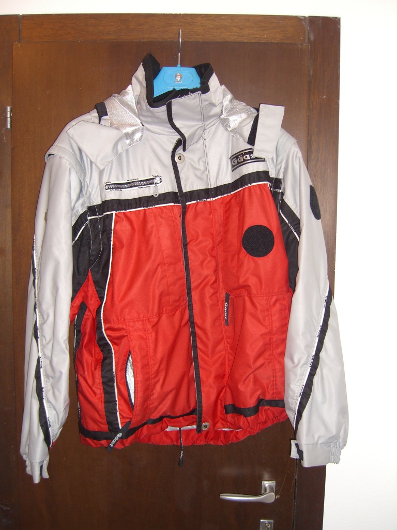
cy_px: 265
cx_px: 198
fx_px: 581
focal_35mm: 38
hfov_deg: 37.7
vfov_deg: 49.0
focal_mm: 7.9
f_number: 2.8
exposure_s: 1/60
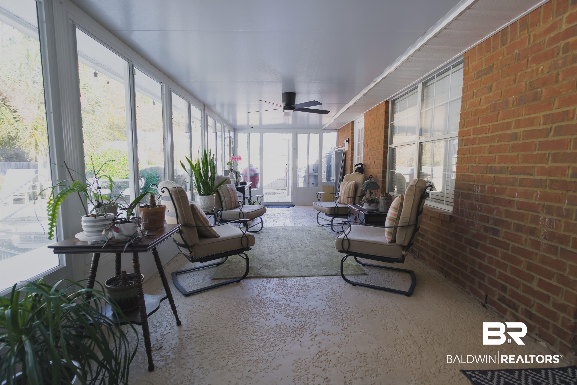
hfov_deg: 95.0
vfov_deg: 72.1
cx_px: 288
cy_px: 192
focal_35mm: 16
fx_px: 265
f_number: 2.8
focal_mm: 11
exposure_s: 1/800
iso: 100
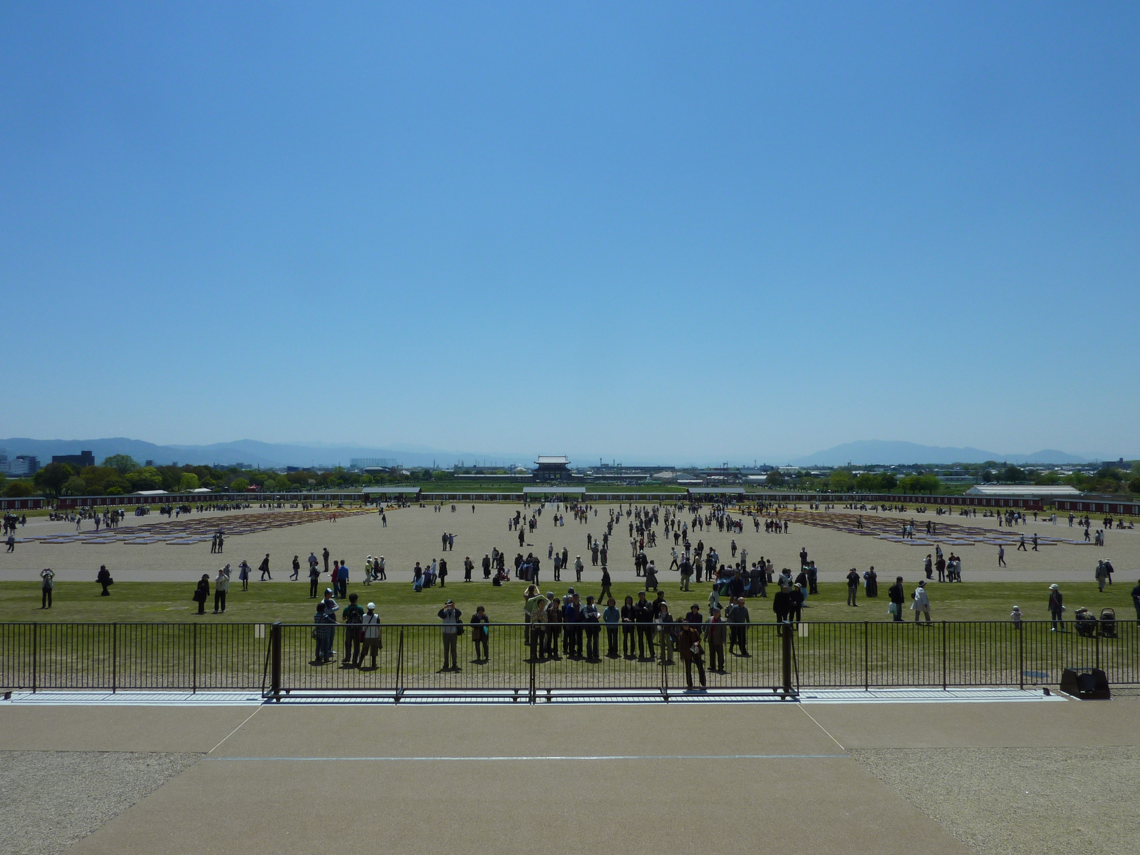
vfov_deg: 54.9
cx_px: 570
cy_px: 428
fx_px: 823
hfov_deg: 69.4
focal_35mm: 25
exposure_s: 1/800
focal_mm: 4.1
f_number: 5.6
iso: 80
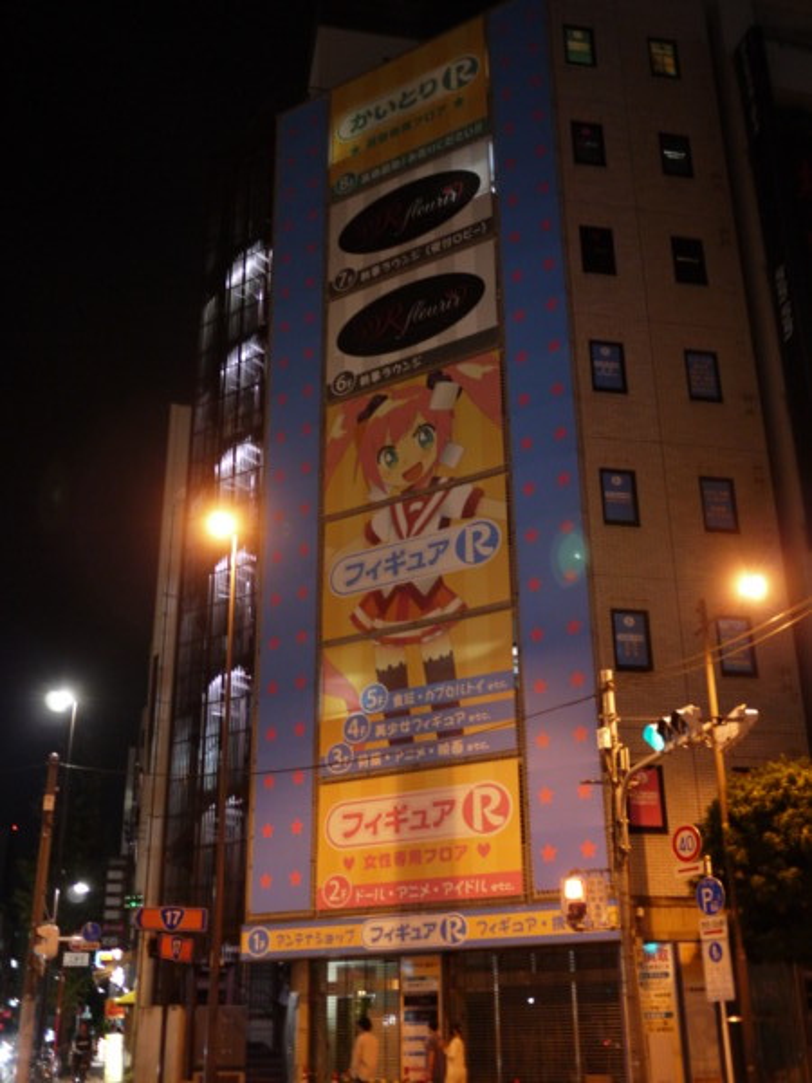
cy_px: 542
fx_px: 1251
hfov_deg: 36.0
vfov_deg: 46.8
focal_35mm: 40
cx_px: 406
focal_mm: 20
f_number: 1.7
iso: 800
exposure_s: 1/25
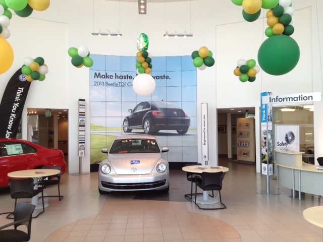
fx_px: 327
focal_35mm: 35
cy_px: 121
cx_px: 162
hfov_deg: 52.6
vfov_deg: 40.7
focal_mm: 4.28
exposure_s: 1/143
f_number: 2.4
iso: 50
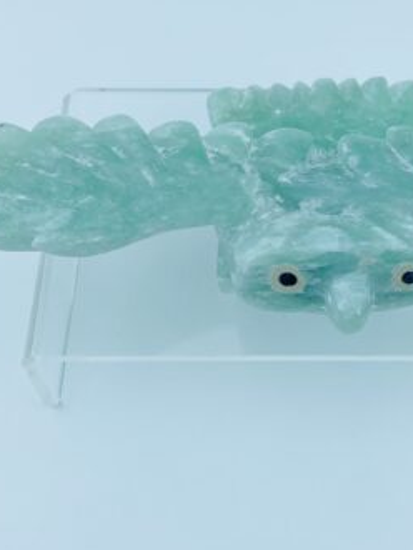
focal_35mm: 63
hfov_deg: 23.0
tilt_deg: -57.0
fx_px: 1001
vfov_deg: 30.6
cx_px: 318
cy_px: 212
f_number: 1.8
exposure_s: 1/890
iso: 32
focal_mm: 4.25
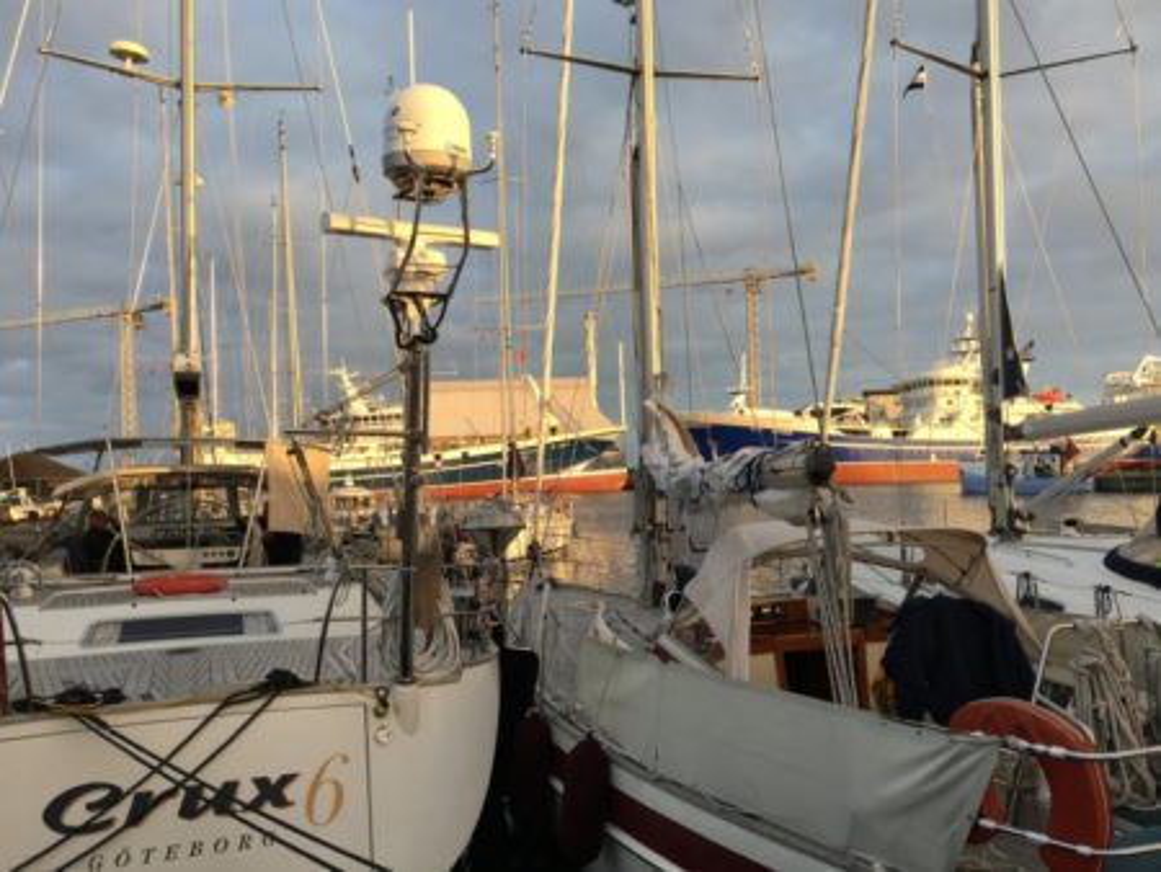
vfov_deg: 48.3
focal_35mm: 29
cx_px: 580
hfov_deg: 61.6
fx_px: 973
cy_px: 436
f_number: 2.2
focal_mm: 4.15
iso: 25
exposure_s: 1/203
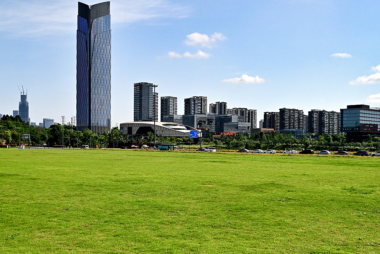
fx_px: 443
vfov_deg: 31.8
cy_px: 149
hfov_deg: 46.4
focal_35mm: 42
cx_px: 182
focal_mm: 34
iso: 2500
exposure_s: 1/5000
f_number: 8
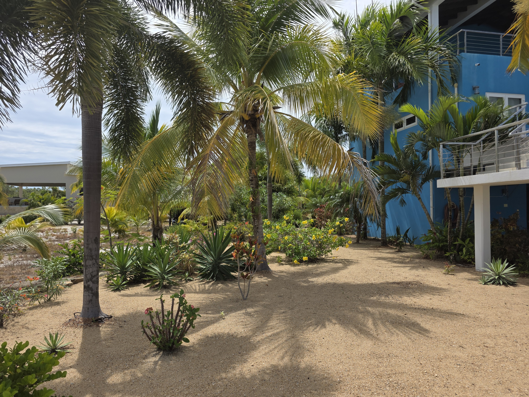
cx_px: 264
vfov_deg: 58.9
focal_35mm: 23
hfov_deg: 73.9
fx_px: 351
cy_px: 198
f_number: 1.7
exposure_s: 1/6809
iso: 80
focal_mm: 6.3
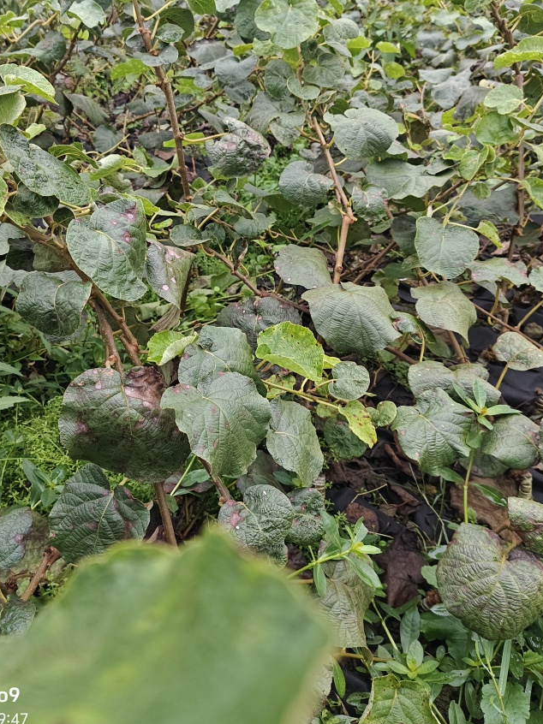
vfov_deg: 61.2
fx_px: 607
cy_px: 292
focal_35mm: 29
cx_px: 230
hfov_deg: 48.0
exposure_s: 1/566
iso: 570
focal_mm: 5.56
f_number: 1.88
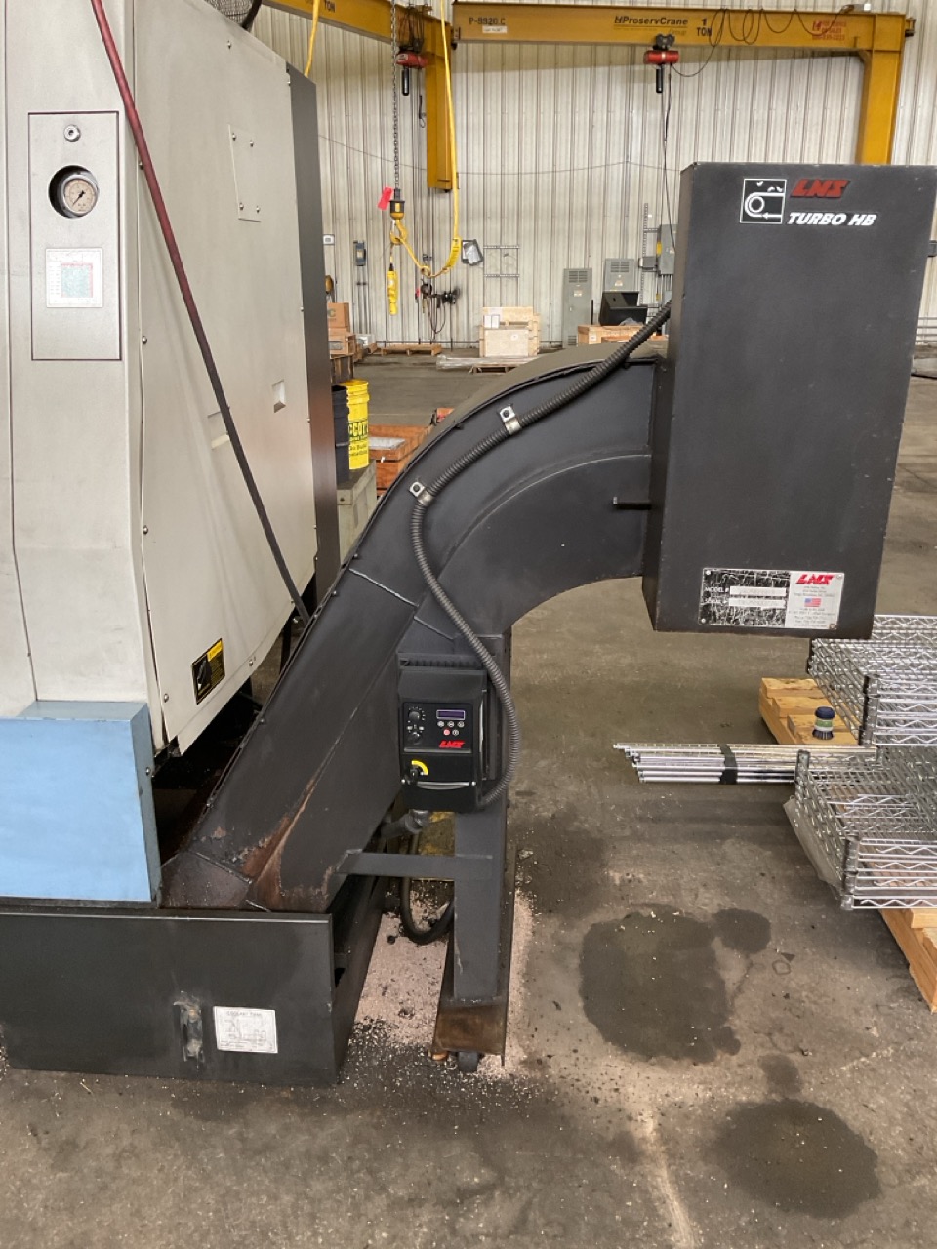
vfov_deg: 61.7
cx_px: 468
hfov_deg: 48.2
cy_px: 624
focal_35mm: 29
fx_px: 1047
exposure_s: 1/60
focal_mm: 3
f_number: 1.8
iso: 160
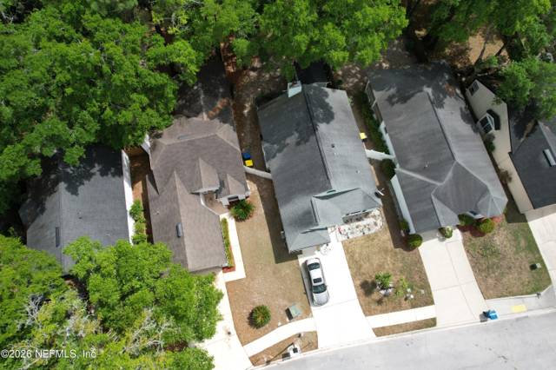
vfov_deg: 57.2
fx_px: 340
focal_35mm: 22
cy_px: 185
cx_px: 278
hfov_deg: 78.6
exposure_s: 1/2000
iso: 110
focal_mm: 8.38
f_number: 2.8
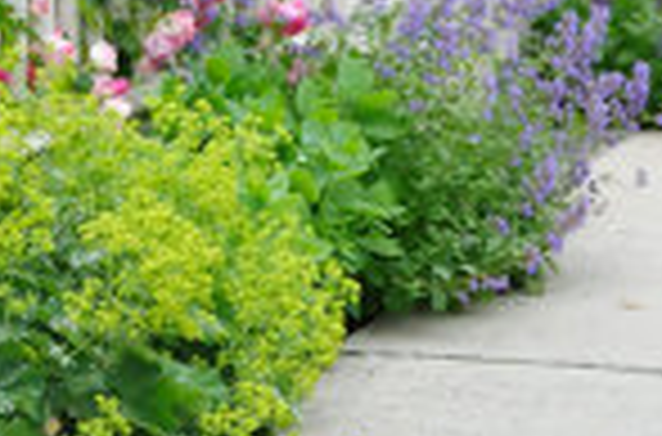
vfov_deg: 6.4
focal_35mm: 212
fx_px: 3886
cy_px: -110
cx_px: -158
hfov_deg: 9.6
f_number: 5.6
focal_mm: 34
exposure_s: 1/60
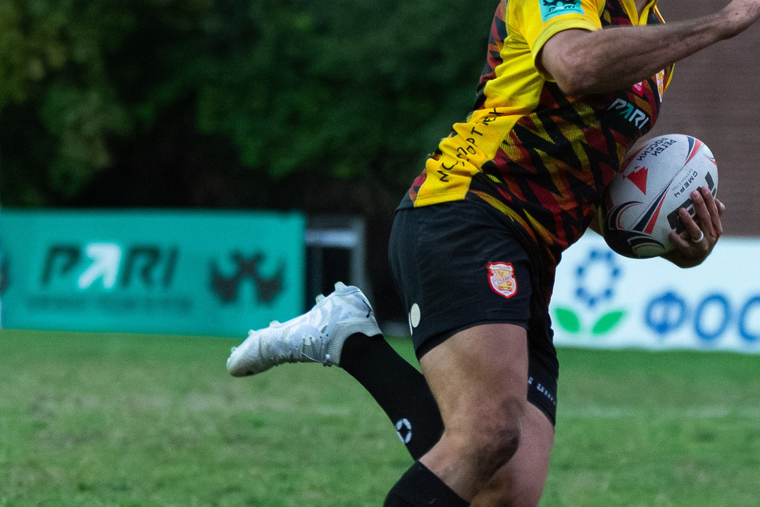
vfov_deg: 3.2
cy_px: 143
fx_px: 9164
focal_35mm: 434
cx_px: 733
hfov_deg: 4.7
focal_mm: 122
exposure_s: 1/1250
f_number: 3.5
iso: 2500
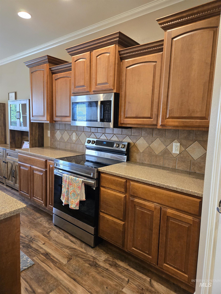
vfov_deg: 73.9
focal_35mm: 23
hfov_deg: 58.9
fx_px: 196
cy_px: 147
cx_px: 110
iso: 500
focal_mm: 5.4
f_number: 1.8
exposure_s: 1/120
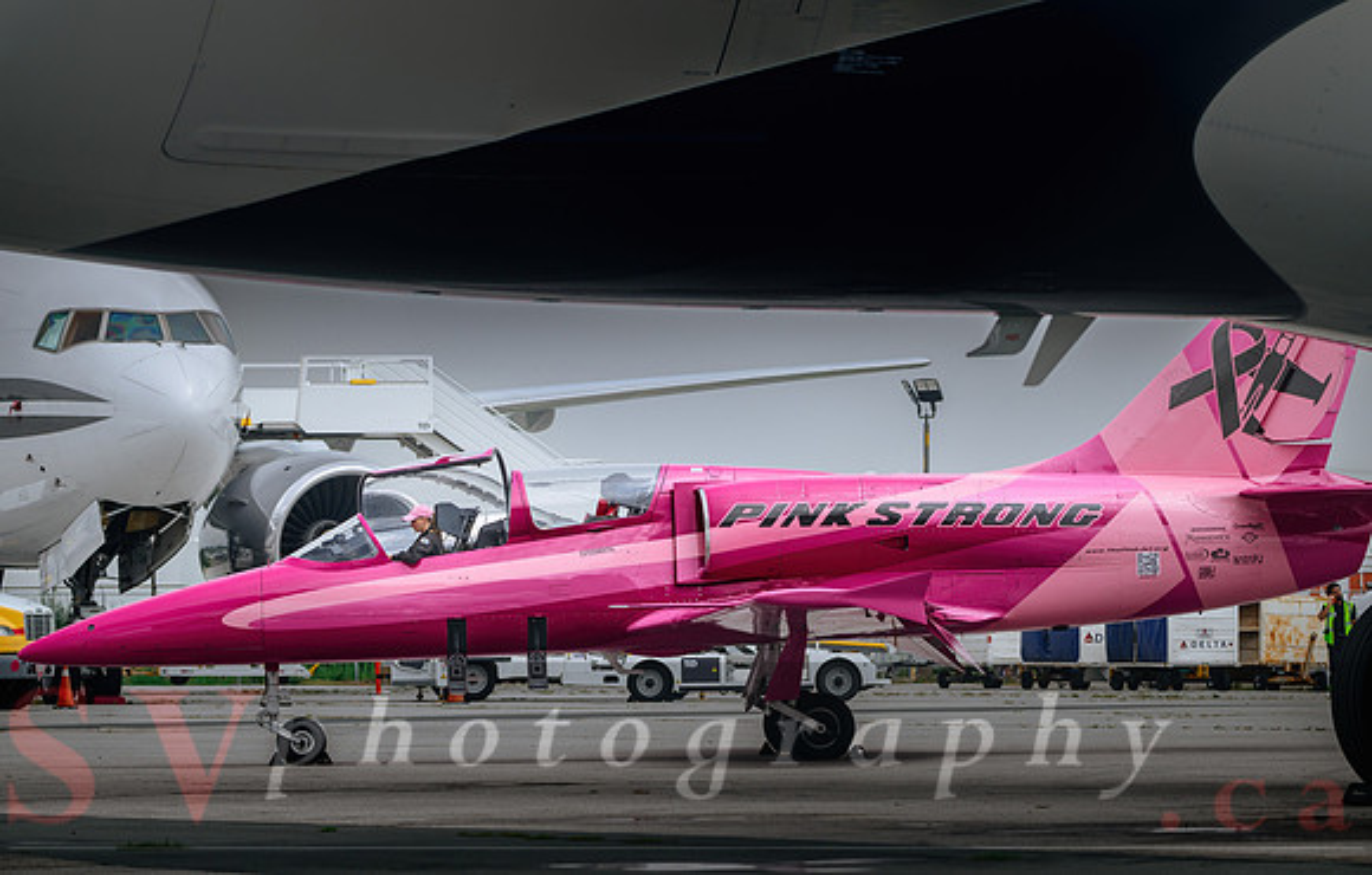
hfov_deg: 11.2
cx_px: 686
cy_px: 445
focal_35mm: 186
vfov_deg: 7.2
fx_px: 6995
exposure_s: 1/320
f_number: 5.6
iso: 250
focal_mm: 180
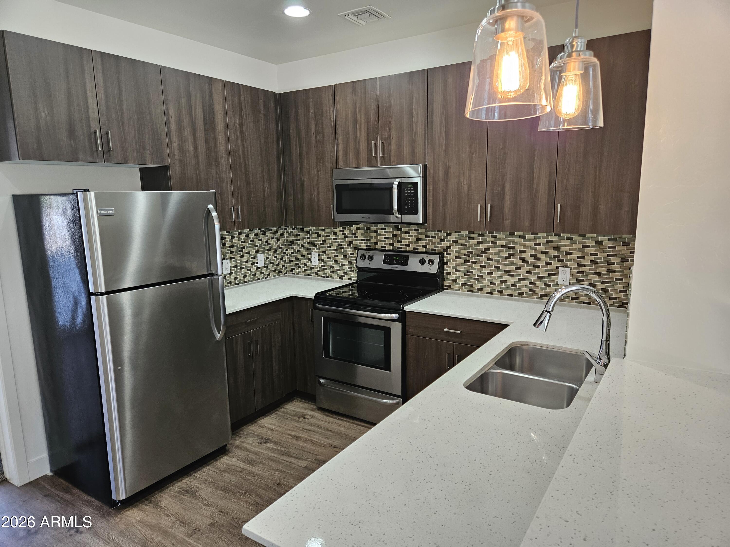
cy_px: 274
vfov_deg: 58.9
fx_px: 485
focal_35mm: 23
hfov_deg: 73.9
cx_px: 365
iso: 320
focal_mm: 5.4
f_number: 1.8
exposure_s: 1/120
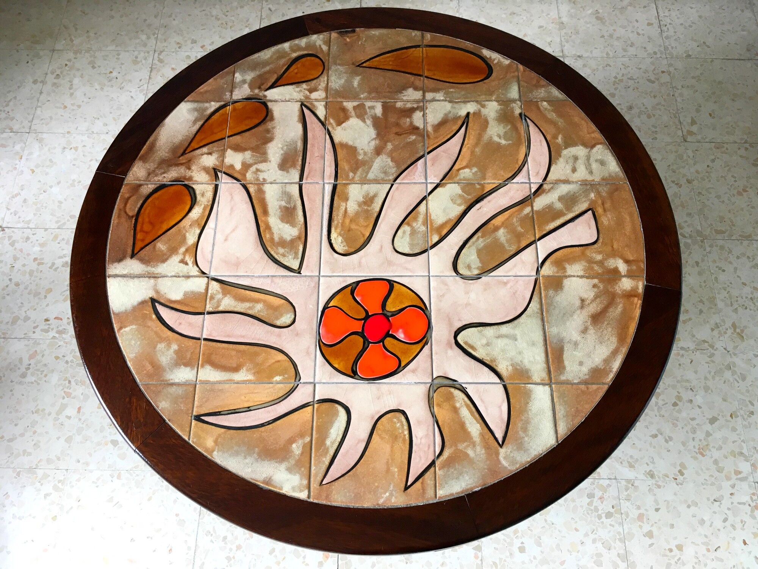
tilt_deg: -65.2
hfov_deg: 61.7
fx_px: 635
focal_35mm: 29
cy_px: 284
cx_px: 379
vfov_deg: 48.2
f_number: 2.2
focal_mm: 4.15
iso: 40
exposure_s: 1/33
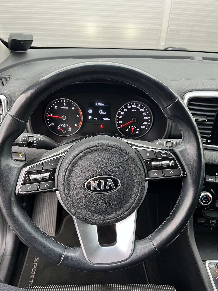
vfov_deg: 67.3
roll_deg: -2.1
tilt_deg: -30.3
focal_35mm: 26
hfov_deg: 53.1
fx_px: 218
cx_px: 109
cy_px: 146
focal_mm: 5.1
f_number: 1.6
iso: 125
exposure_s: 1/49
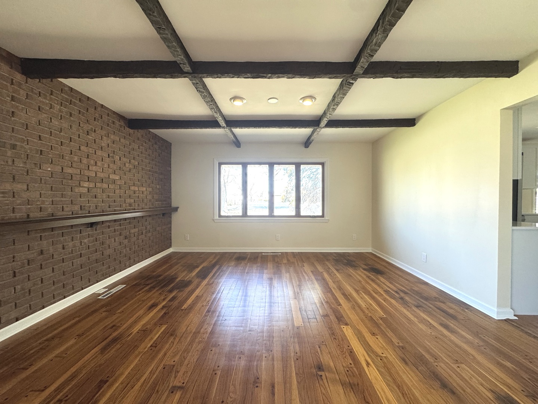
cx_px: 269
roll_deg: -0.2
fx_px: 218
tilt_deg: -1.0
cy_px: 202
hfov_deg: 102.1
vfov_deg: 85.7
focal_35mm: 14
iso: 250
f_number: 2.2
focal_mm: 2.22
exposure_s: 1/120
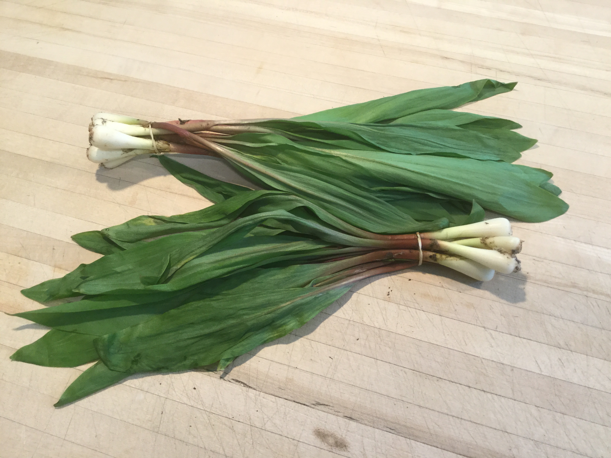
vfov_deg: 45.4
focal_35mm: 31
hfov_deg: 58.4
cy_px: 229
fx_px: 547
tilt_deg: -59.3
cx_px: 306
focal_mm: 3.3
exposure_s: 1/30
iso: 64
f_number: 2.4
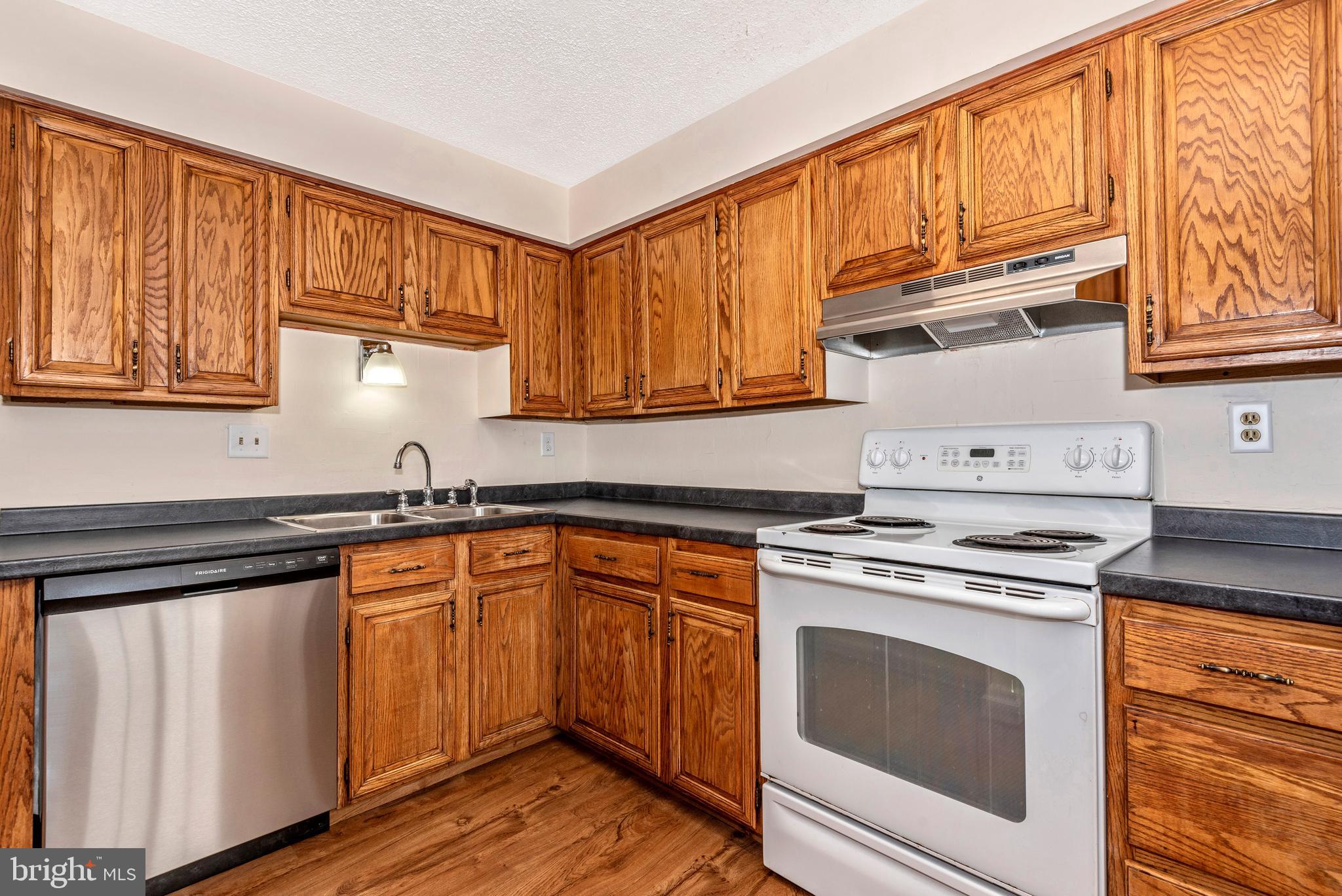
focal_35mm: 16
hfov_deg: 96.7
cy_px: 448
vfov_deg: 73.8
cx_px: 671
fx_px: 597
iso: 250
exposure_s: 1/60
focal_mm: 16
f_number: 9
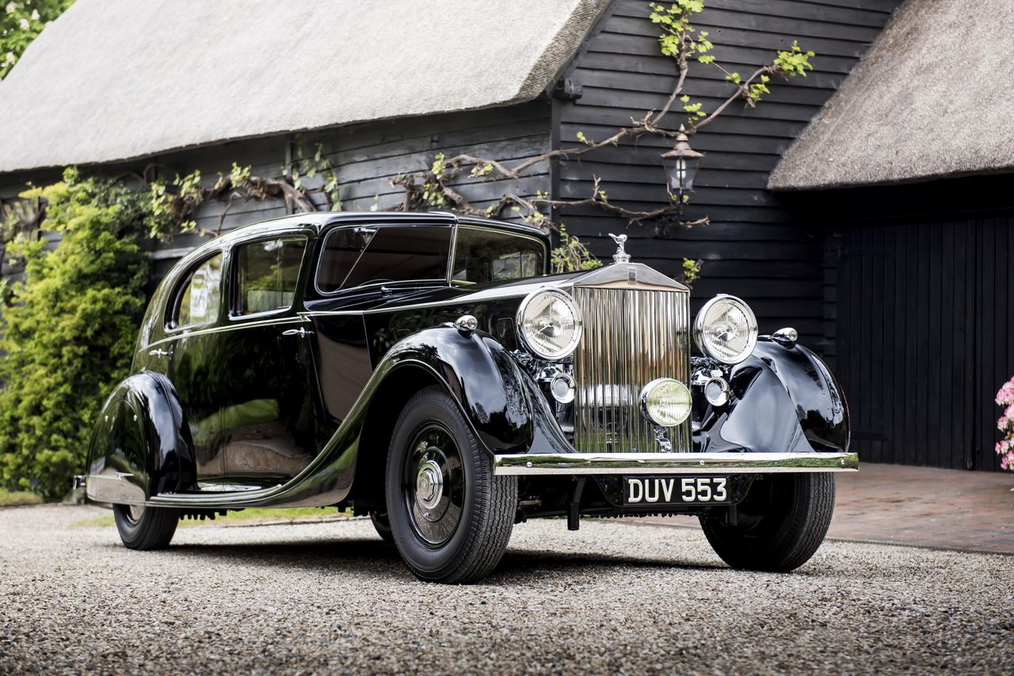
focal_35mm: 66
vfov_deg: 20.6
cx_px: 507
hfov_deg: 30.5
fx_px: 1859
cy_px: 338
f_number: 3.5
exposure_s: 1/250
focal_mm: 66
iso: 200
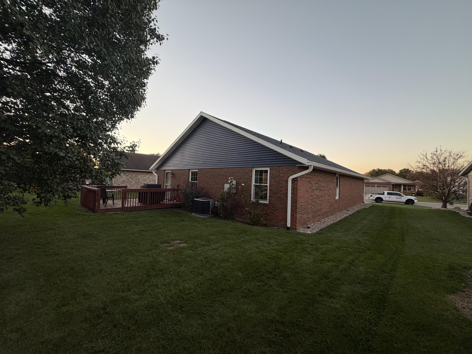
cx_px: 236
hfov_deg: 102.1
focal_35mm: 14
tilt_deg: +1.3
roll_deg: -1.4
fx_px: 191
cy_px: 177
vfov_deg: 85.7
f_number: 2.2
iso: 125
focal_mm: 2.22
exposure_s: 1/121
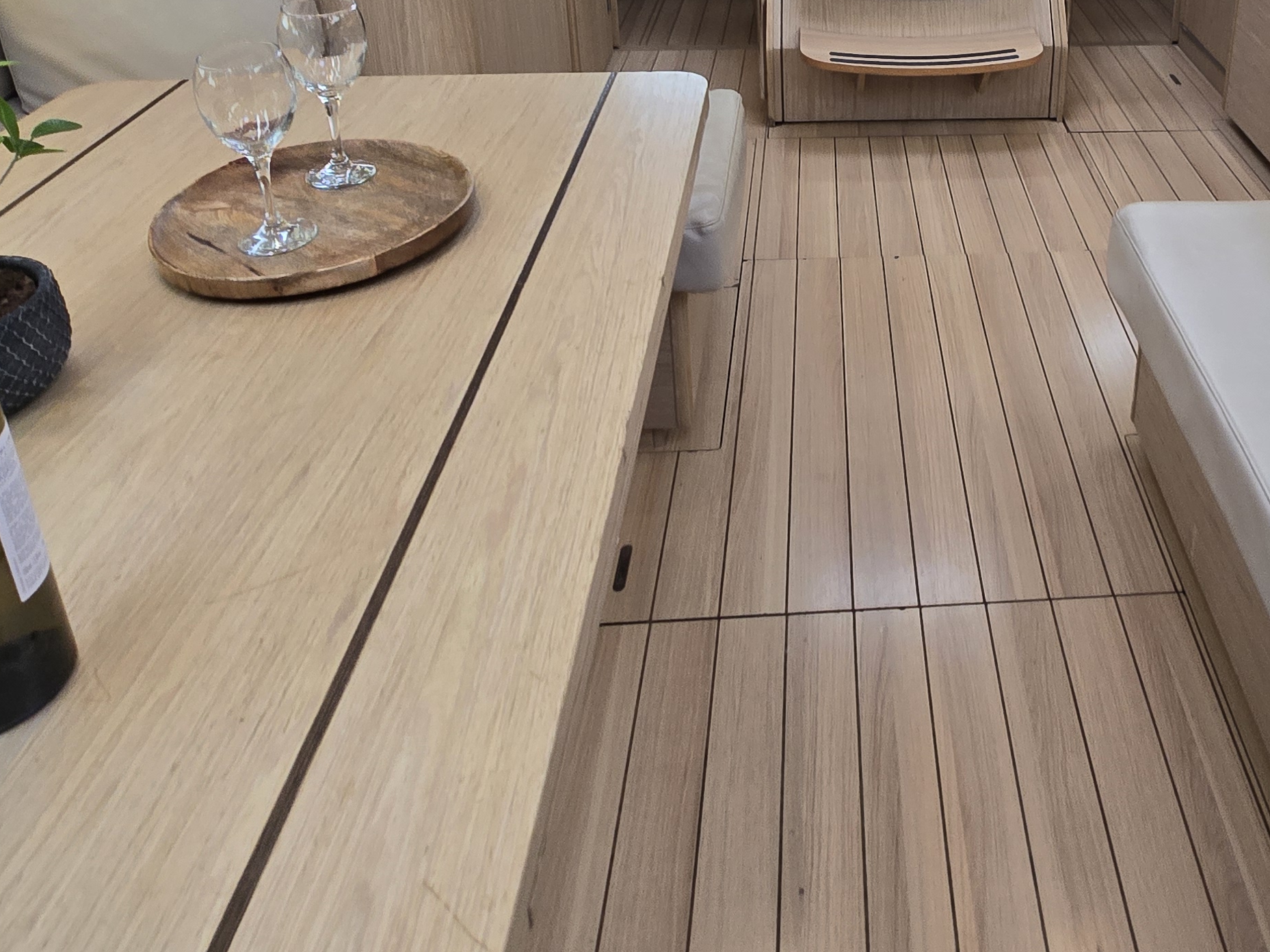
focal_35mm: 28
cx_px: 899
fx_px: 1027
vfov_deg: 44.2
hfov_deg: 61.1
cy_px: 55
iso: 64
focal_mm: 2.2
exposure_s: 1/50
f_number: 2.2
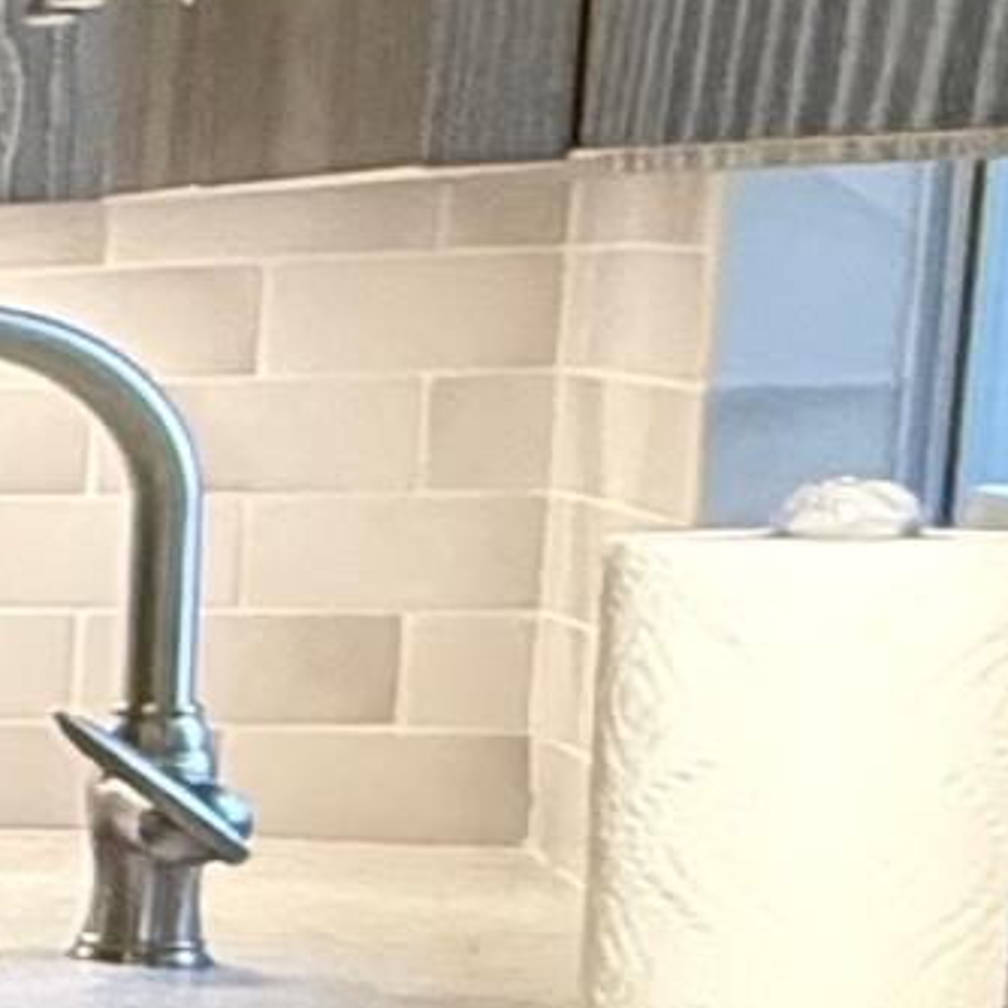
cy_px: 803
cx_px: -3371
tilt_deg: -5.8
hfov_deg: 7.5
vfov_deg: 15.6
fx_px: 3657
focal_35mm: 111
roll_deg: +2.2
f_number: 2.2
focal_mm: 2.22
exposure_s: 1/60
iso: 500
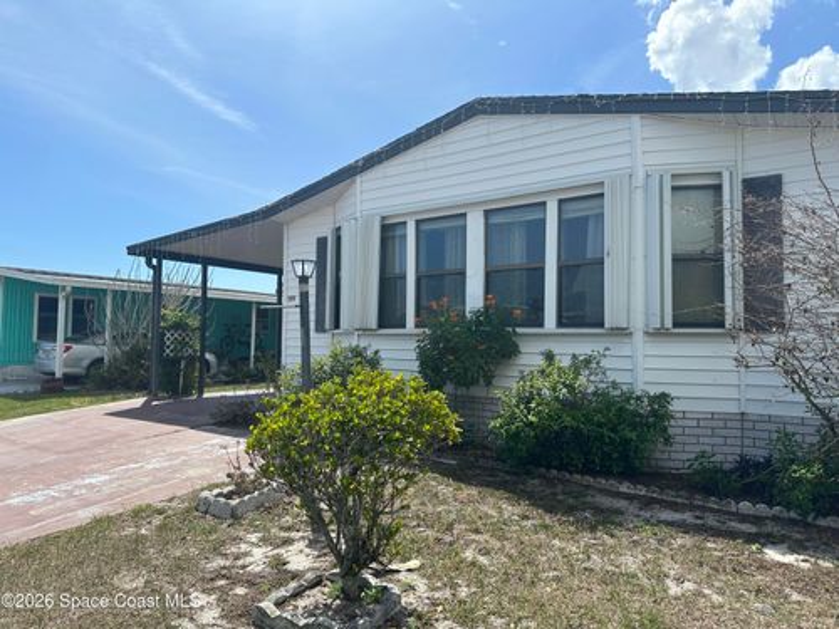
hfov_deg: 71.6
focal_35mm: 24
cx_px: 420
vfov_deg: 56.8
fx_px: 582
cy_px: 314
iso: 80
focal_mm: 6.86
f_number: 1.78
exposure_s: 1/5525
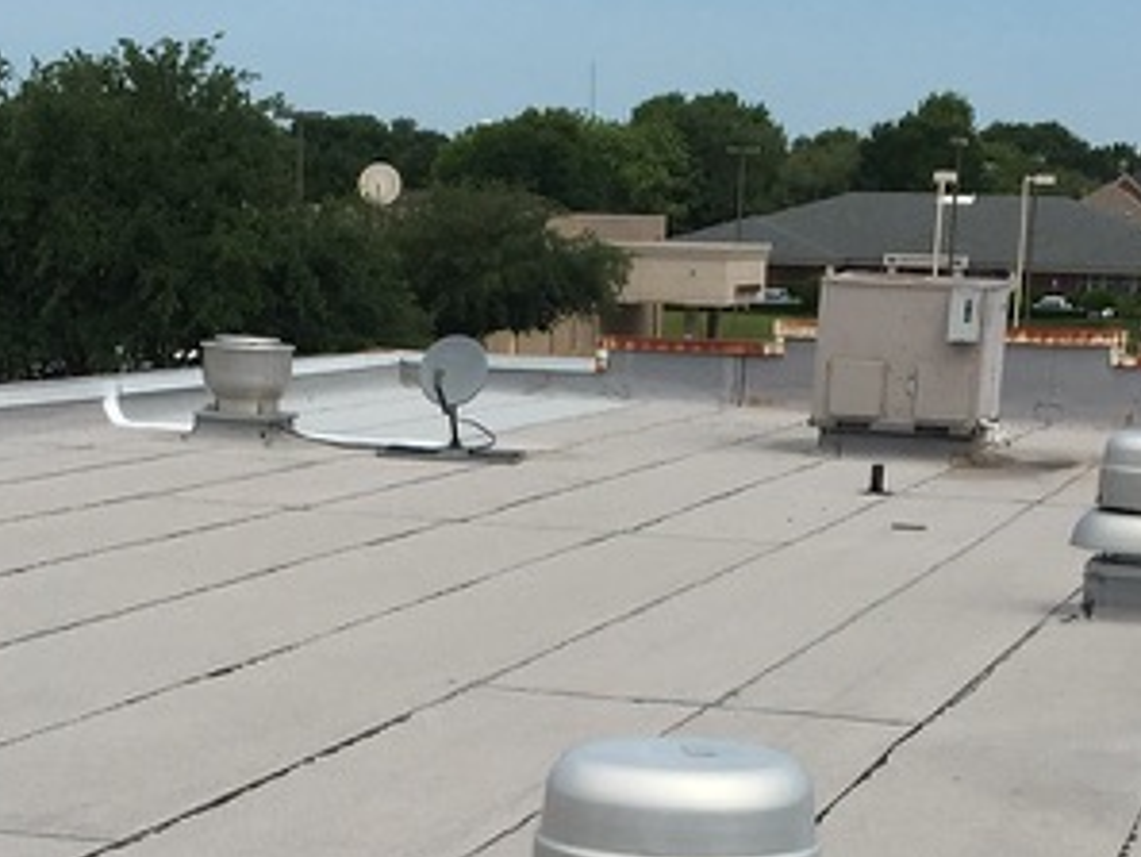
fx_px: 3297
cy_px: 1180
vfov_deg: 14.1
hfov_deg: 19.6
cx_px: 542
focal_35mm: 100
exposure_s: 1/2849
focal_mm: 4.15
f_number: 2.2
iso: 25
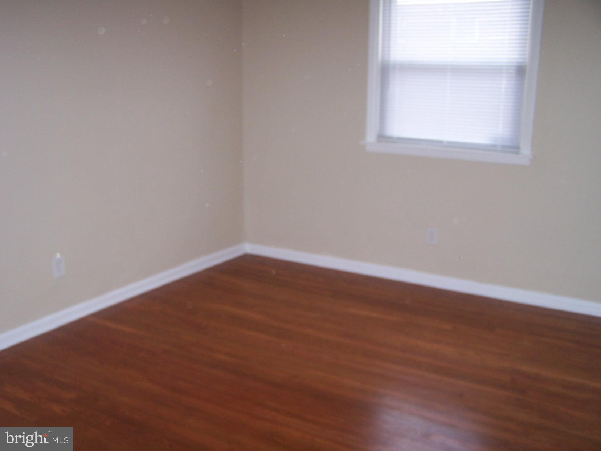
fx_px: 660
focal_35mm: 38
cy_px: 226
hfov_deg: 49.0
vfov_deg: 37.7
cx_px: 300
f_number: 2.8
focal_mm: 6.3
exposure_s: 1/60
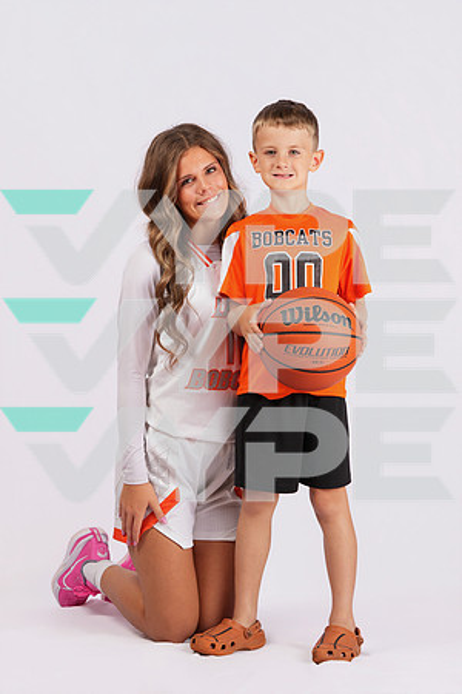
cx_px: 231
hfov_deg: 14.9
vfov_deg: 22.1
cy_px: 347
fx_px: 1771
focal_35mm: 92
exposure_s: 1/250
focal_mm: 92
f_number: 7.1
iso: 160
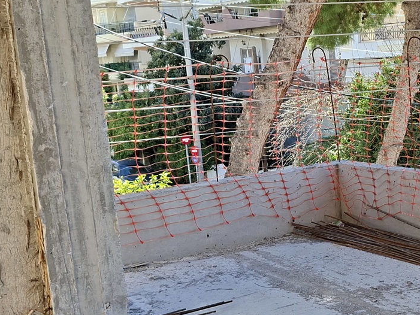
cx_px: 343
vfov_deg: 23.3
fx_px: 765
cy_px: 163
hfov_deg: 29.9
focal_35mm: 63
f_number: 1.8
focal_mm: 5.54
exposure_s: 1/640
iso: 50
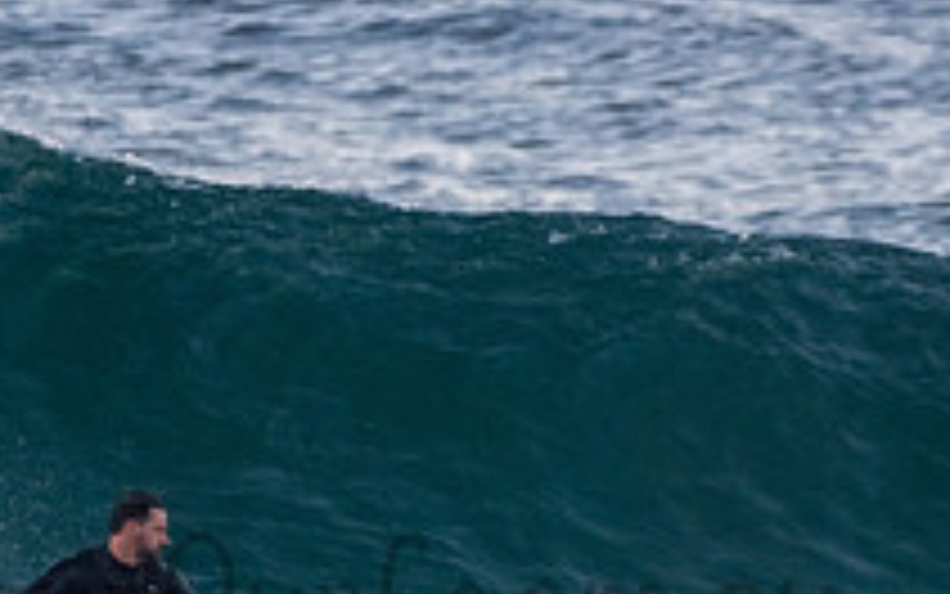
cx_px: 360
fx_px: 54462
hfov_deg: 1.0
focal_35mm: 2103
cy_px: 565
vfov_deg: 0.6
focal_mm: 500
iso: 2200
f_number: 5.6
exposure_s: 1/1250
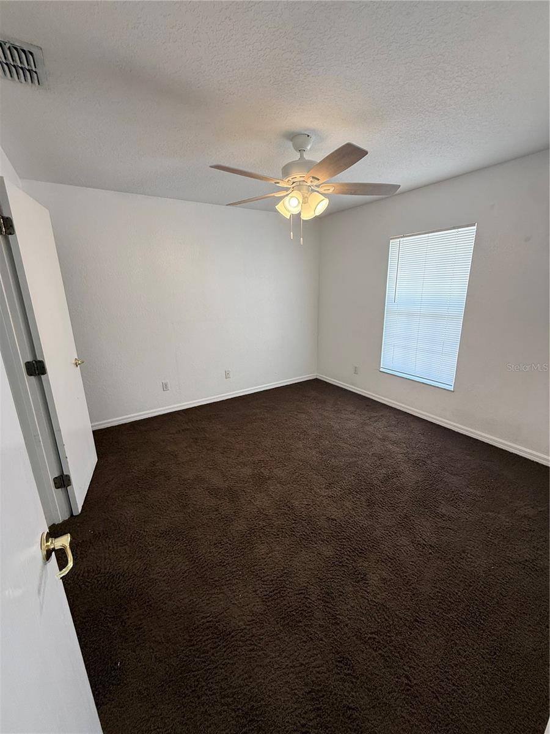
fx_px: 297
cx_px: 275
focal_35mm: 14
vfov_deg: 102.1
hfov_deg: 85.7
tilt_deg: -14.4
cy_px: 367
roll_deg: +1.1
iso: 160
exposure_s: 1/120
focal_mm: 2.22
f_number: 2.2
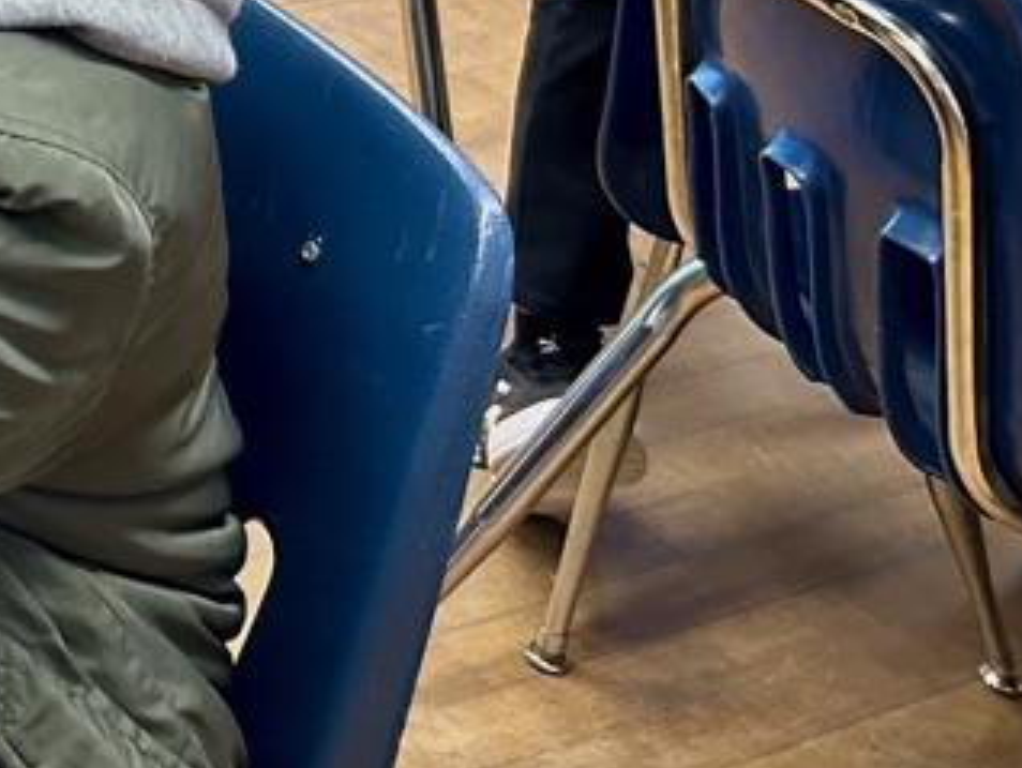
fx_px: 2896
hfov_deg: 16.9
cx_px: -771
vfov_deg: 14.0
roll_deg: -3.3
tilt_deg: -19.0
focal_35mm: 98
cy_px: -447
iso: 200
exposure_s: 1/60
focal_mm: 5.7
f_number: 1.5
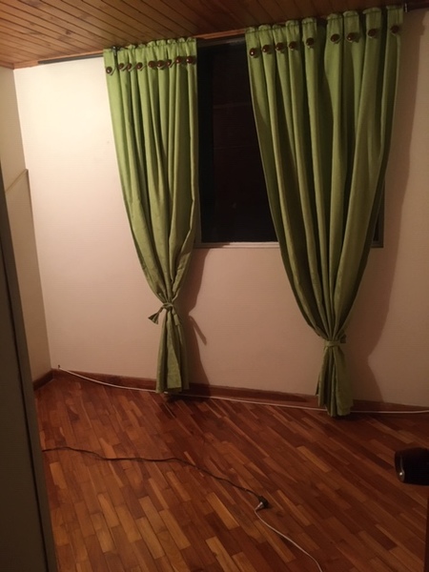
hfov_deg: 48.2
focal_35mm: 29
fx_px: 479
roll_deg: +2.7
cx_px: 214
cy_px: 286
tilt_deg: -11.1
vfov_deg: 61.7
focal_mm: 4.15
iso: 200
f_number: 2.2
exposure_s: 1/15
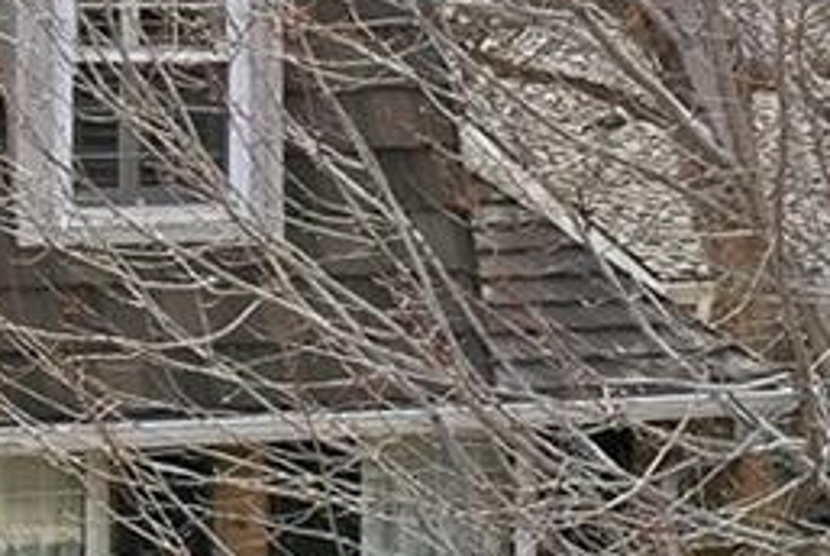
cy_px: 592
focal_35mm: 174
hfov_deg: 10.7
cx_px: -872
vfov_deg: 7.9
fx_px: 4016
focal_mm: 10.3
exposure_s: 1/320
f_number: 5
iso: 100
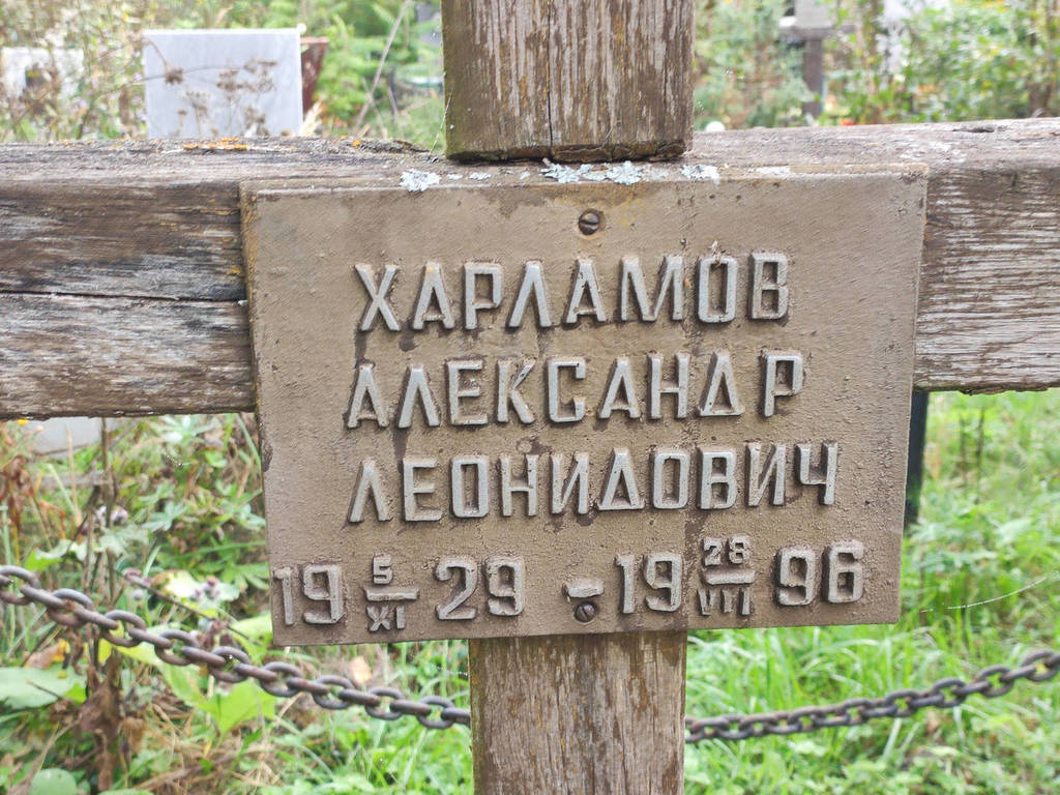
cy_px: 398
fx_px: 766
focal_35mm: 25
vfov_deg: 54.9
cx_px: 530
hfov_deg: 69.4
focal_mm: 4.7
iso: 164
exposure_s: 1/100
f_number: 1.79
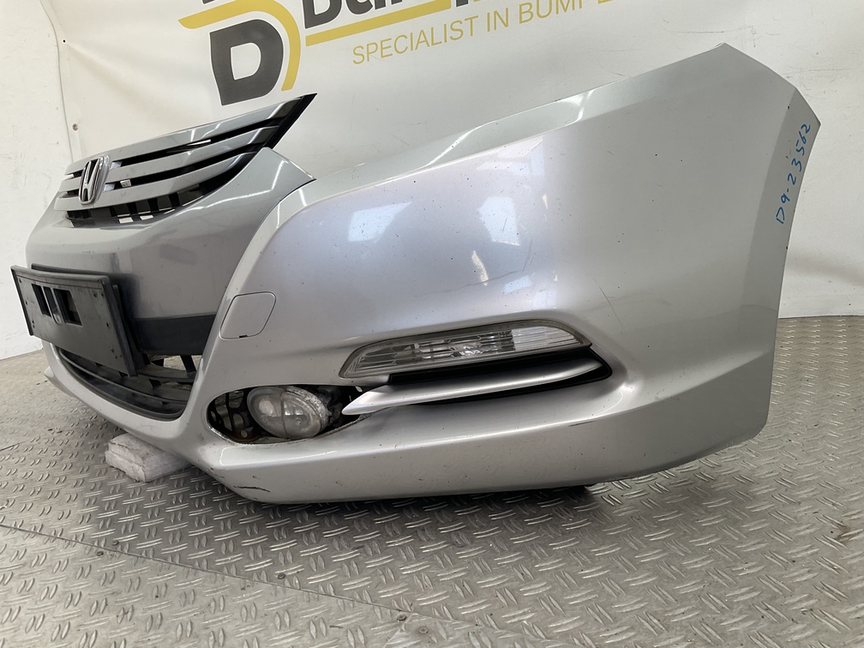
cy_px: 324
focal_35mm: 29
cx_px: 432
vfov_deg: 48.2
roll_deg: +6.7
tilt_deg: -12.4
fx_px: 724
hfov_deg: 61.7
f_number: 1.8
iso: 16
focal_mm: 3
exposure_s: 1/118
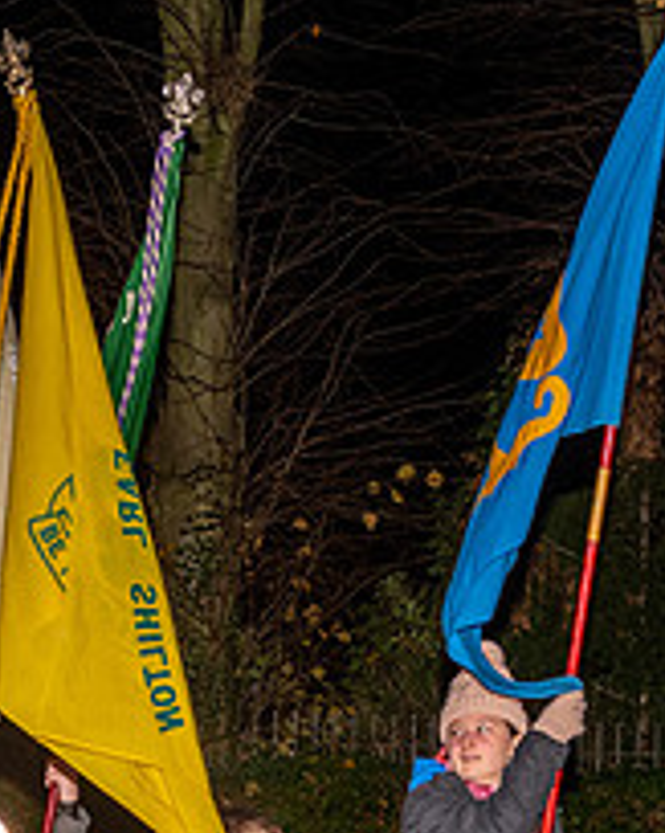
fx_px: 3299
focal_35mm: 134
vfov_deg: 14.1
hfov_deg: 11.4
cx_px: 66
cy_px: 877
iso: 640
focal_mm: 36
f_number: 4.5
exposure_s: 1/125
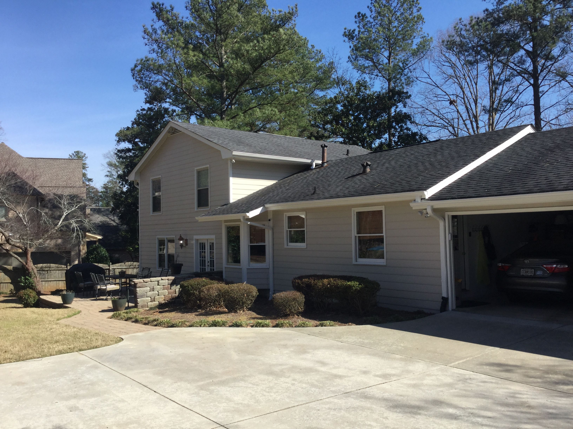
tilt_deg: +0.0
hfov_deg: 58.4
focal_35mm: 31
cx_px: 286
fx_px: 513
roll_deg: -0.8
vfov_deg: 45.4
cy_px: 214
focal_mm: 3.3
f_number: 2.4
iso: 25
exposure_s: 1/886
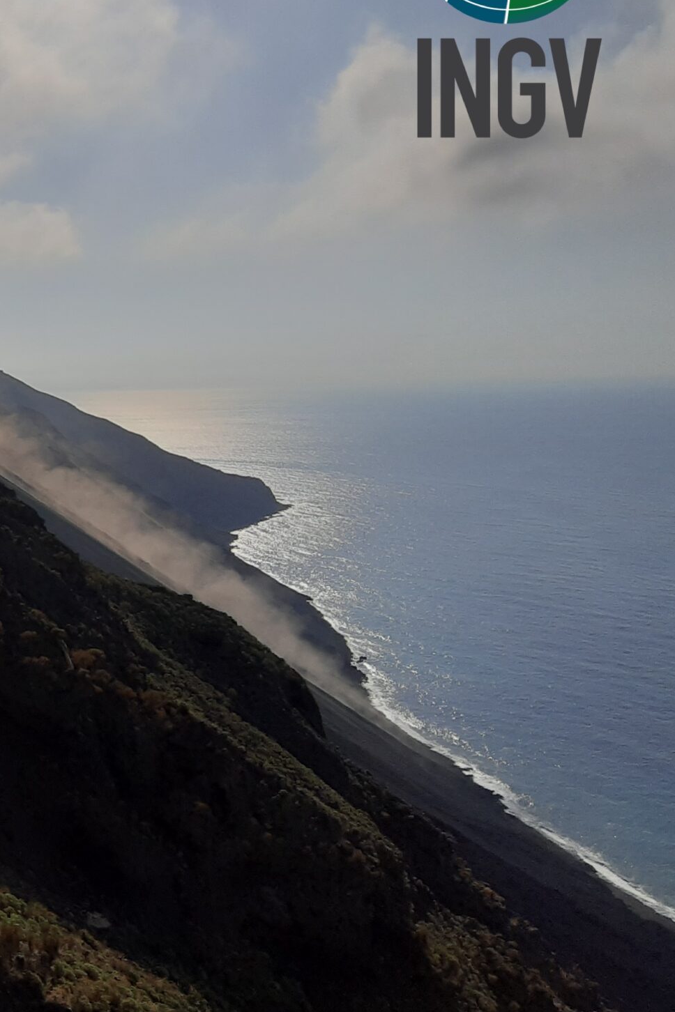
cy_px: 411
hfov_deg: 31.7
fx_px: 928
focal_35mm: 33
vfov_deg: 56.8
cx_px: -179
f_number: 2.4
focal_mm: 1.87
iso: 40
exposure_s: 1/5291
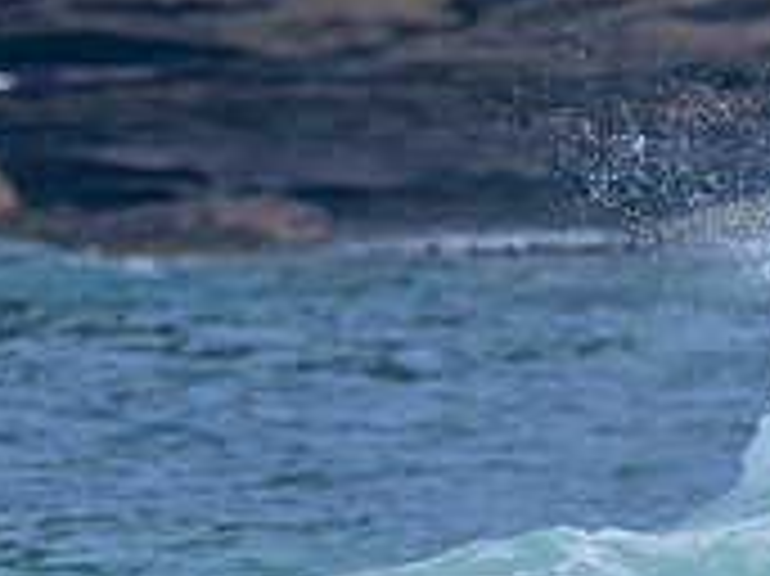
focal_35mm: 3591
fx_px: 79822
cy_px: 846
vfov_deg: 0.4
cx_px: 718
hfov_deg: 0.6
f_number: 6.3
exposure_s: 1/2000
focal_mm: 800
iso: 500
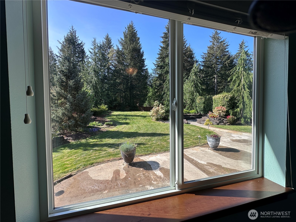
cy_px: 111
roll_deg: +0.5
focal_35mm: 14
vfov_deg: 85.7
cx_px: 148
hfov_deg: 102.1
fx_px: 120
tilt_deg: -1.7
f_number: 2.2
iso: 40
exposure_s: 1/401
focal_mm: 2.22
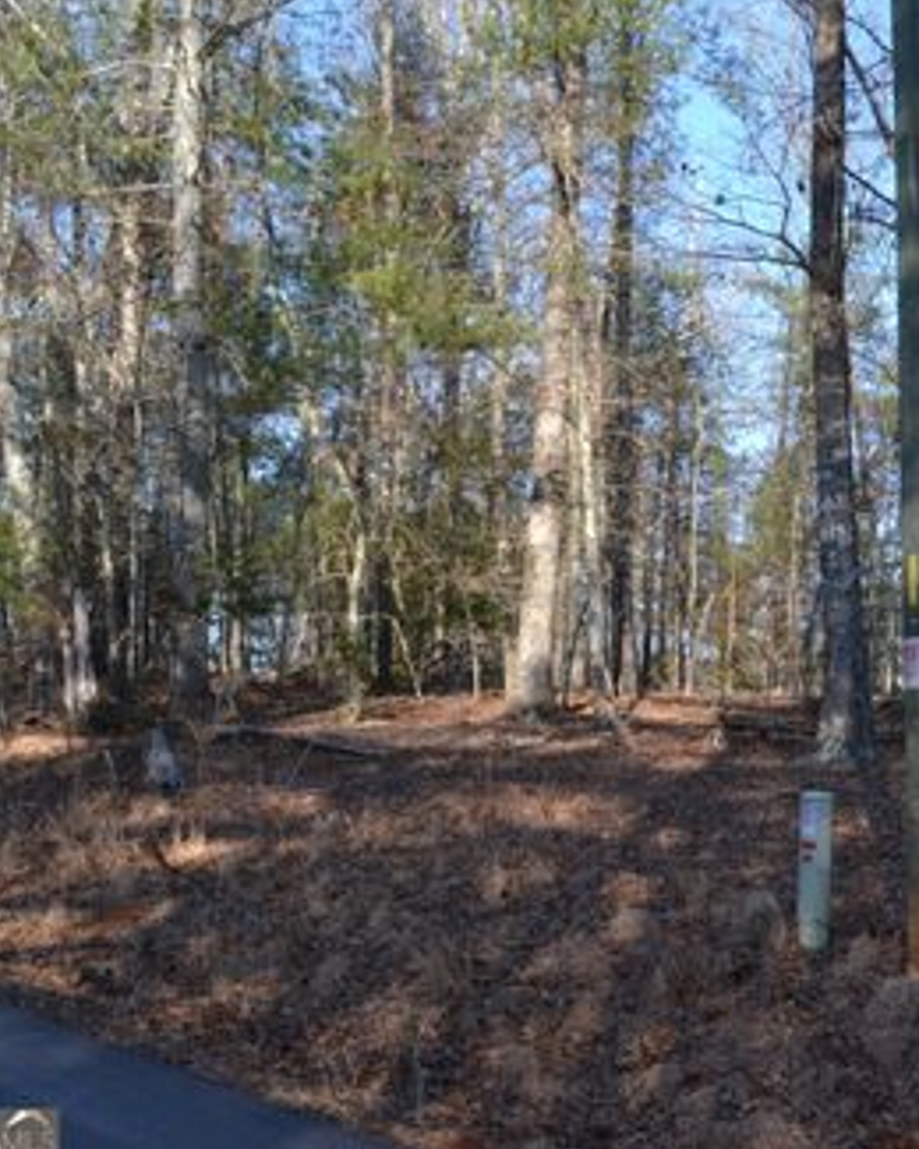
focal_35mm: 52
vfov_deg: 36.0
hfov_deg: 28.4
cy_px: 578
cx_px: 767
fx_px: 1768
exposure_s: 1/80
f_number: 20
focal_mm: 24
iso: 800
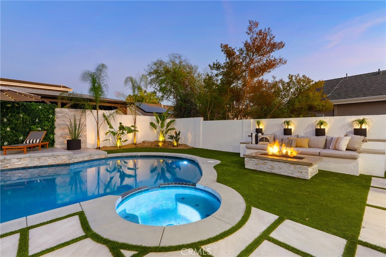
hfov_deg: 96.7
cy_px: 128
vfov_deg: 73.8
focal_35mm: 16
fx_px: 172
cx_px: 193
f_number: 9
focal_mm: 16
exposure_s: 2
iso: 100
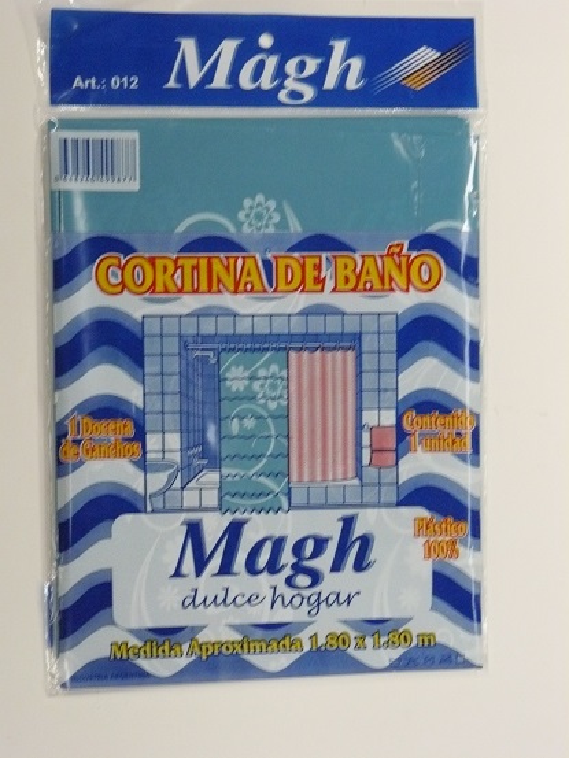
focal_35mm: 66
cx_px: 284
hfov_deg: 22.3
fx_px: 1446
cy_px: 379
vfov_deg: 29.4
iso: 400
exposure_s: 1/30
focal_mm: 11
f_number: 3.2
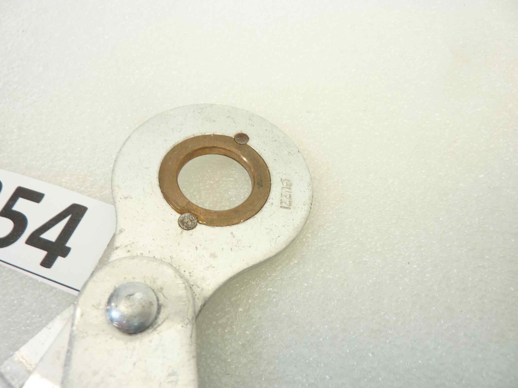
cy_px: 194
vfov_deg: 54.9
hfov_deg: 69.4
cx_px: 259
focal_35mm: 25
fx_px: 374
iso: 80
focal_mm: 4.1
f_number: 3.3
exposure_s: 1/25
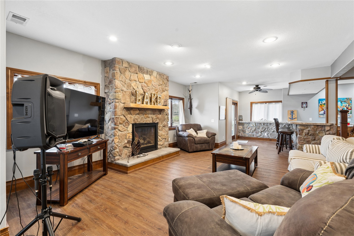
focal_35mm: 16
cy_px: 118
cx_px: 177
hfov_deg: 96.7
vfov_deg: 73.7
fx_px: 157
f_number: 9
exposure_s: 1/3.33
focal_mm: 16
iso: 400
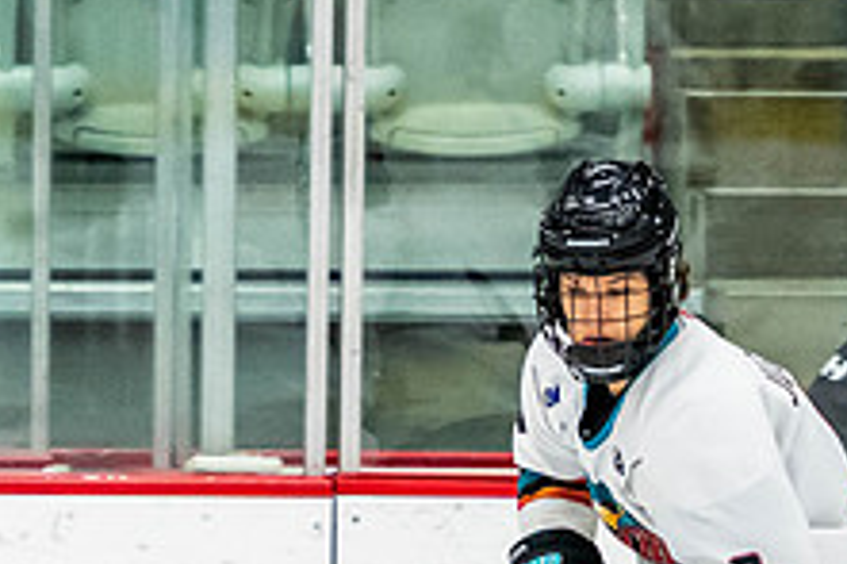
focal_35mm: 801
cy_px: 904
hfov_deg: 2.6
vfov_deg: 1.7
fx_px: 18831
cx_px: 811
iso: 2800
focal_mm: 155
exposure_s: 1/640
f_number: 2.8
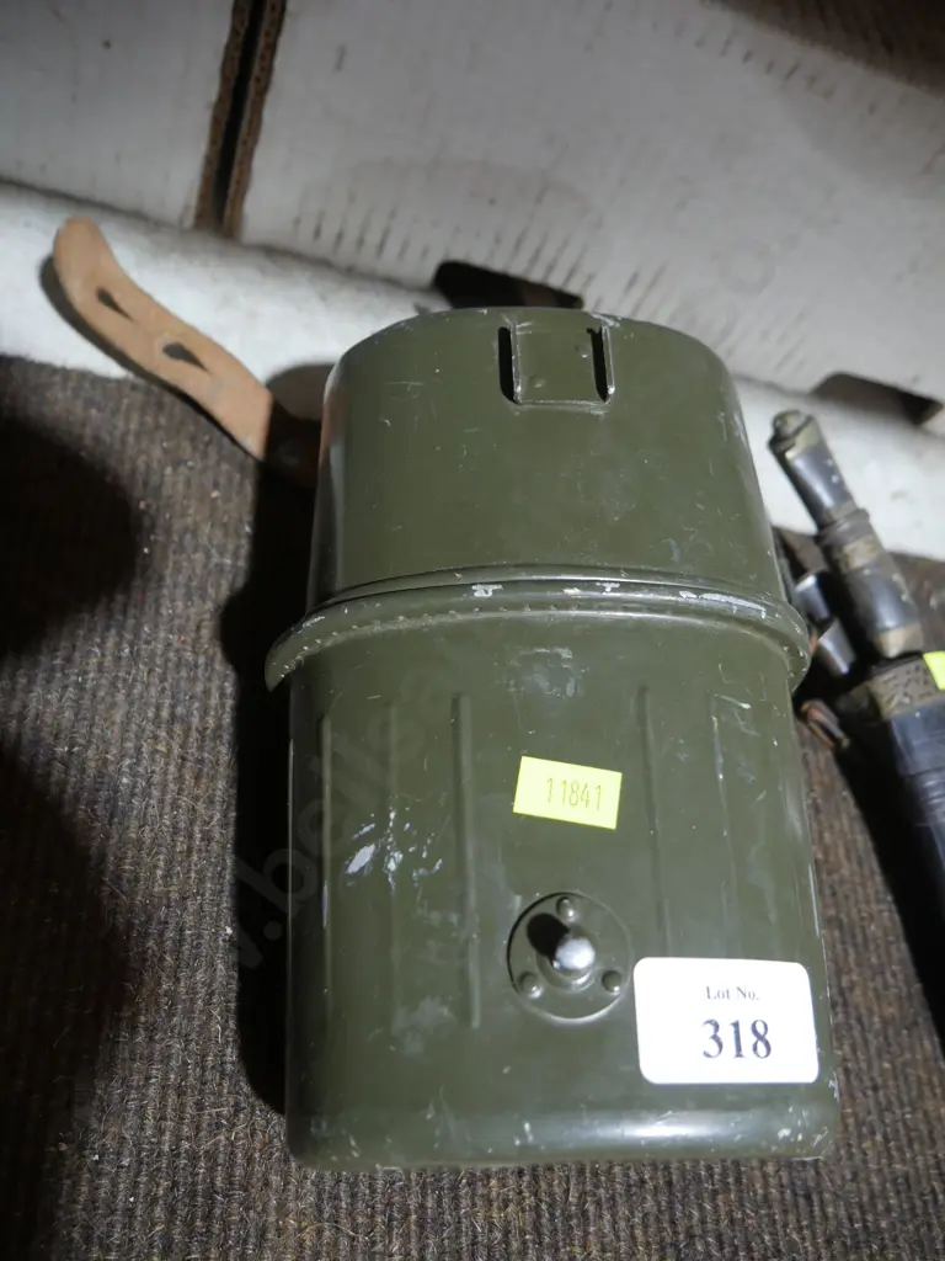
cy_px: 630
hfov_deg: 49.7
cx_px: 472
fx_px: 1019
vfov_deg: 63.4
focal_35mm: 28
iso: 640
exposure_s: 1/60
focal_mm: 14
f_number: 3.5
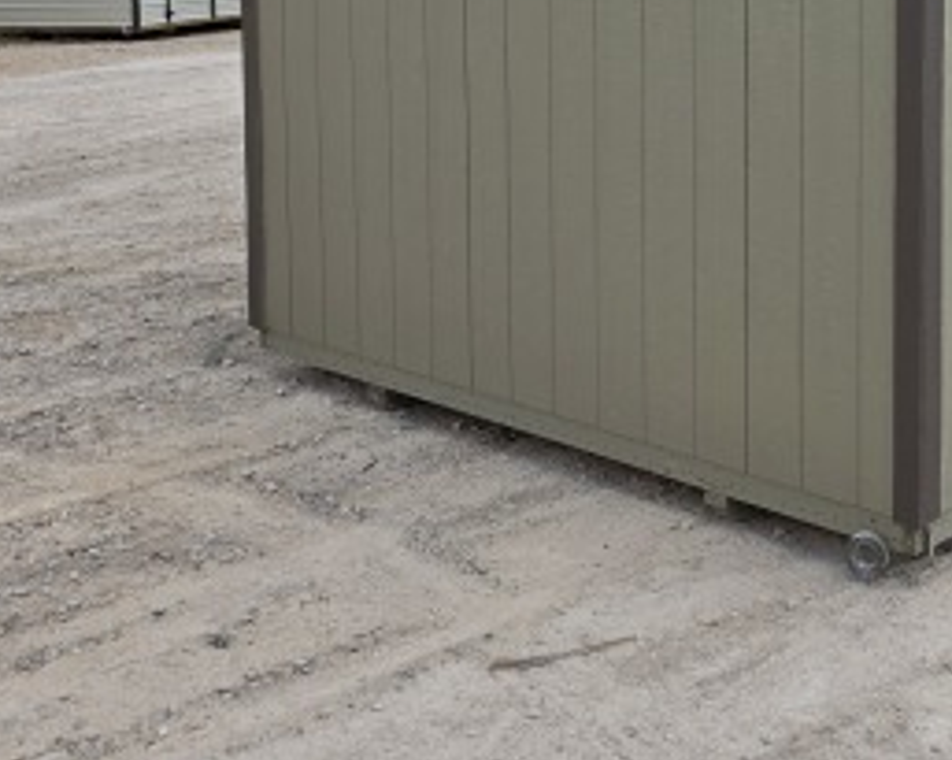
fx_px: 1576
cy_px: 59
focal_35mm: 56
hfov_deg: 32.3
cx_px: 811
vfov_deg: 26.1
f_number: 1.4
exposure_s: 1/5955
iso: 64
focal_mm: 6.5
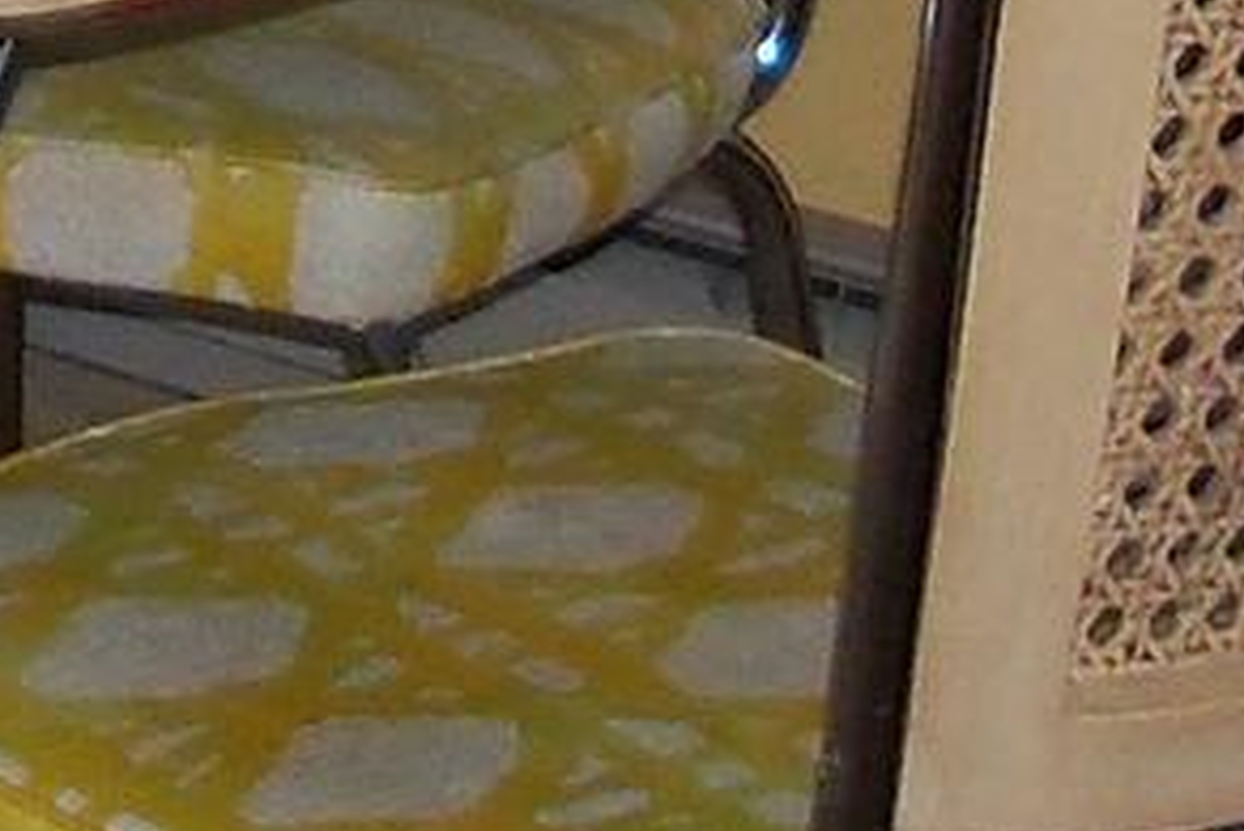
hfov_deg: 7.8
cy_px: -1598
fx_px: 8816
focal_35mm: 255
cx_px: -1103
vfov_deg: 5.1
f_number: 3.5
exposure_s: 1/30
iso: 200
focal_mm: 6.2
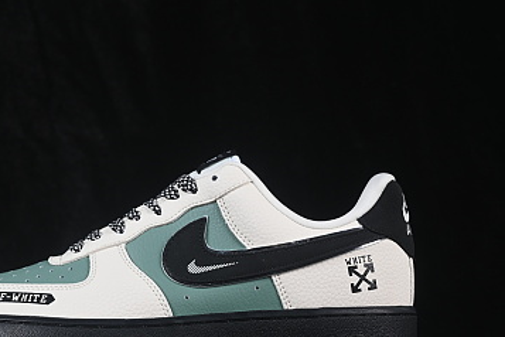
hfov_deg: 19.4
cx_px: 181
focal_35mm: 105
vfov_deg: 13.0
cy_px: 233
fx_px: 1473
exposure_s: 1/80
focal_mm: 50
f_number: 8
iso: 160
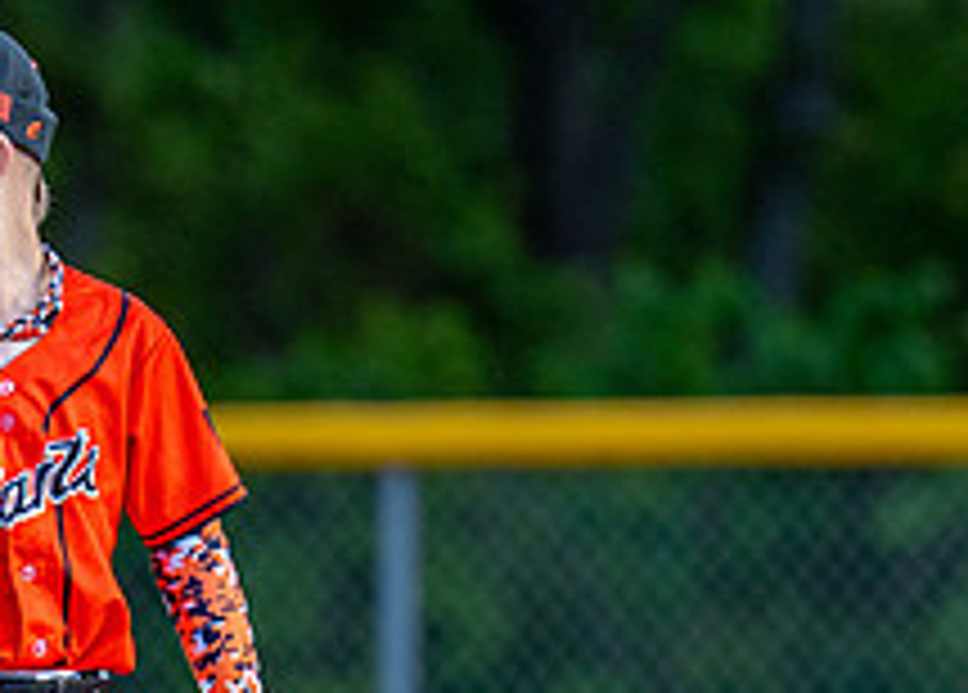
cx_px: 11
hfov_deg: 2.0
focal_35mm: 1032
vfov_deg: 1.4
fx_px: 28399
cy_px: 714
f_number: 2.8
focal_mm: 200
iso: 160
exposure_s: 1/1600
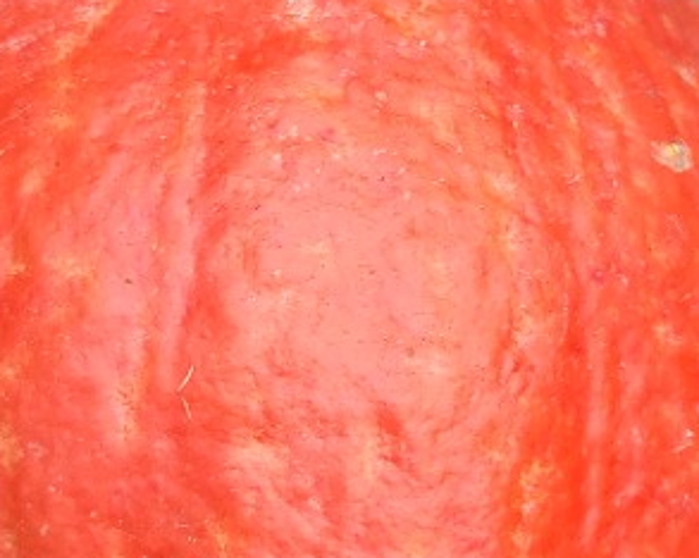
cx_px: 369
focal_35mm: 90
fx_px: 1861
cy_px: 241
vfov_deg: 17.1
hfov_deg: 21.3
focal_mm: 4.7
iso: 59
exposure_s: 1/100
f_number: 1.79
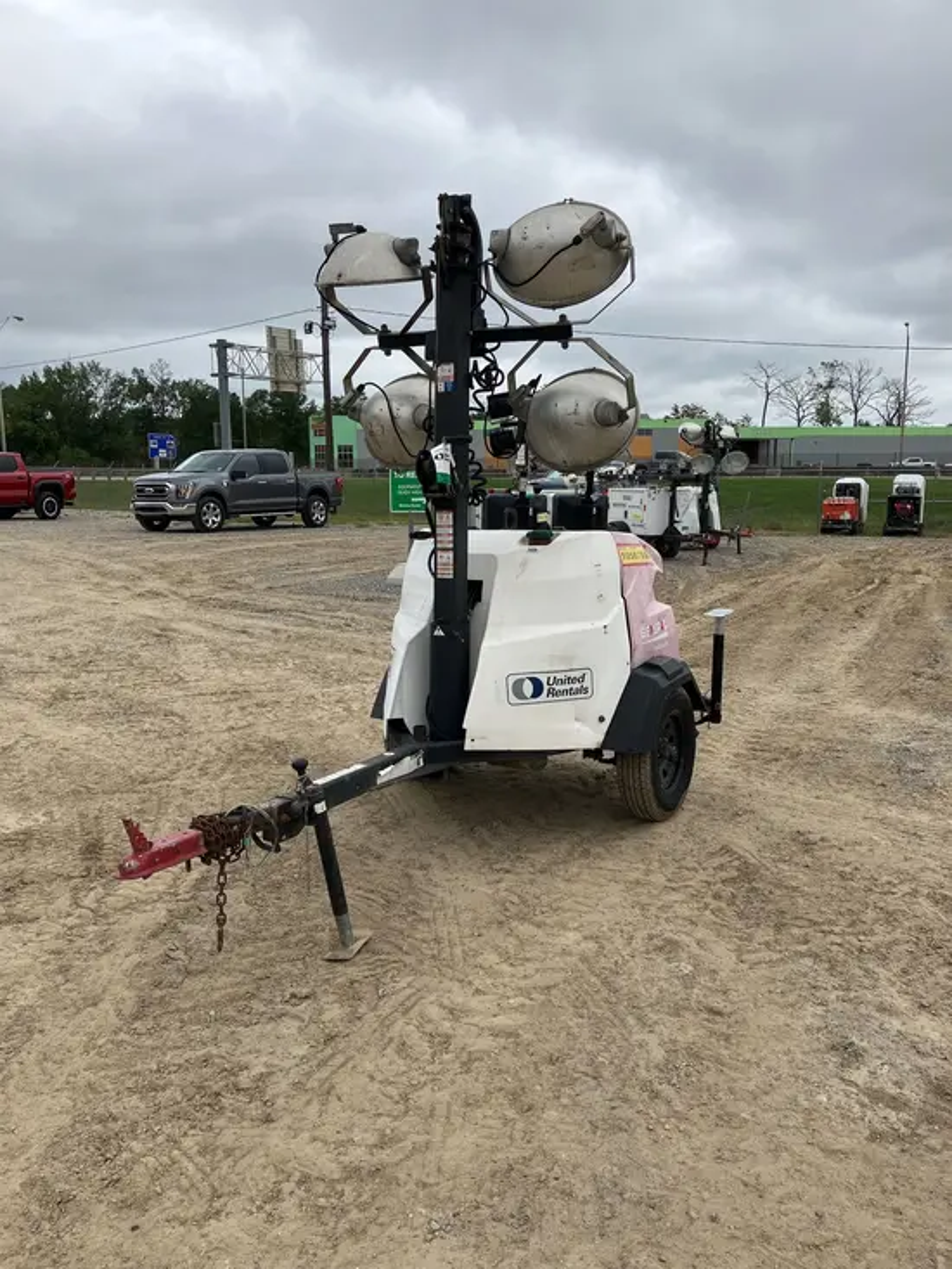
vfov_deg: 63.4
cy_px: 634
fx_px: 1026
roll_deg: +0.7
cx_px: 476
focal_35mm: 28
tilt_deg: -8.9
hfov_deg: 49.8
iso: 32
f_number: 1.8
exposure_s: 1/1297
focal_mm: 3.99
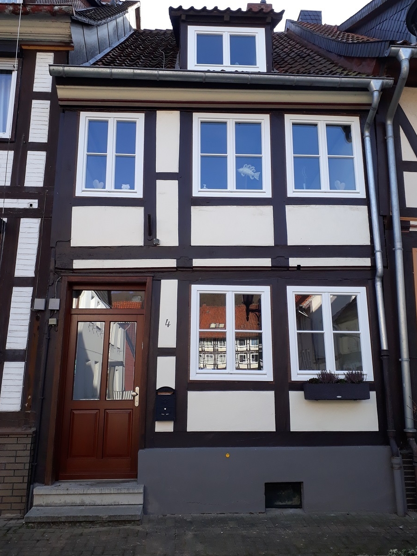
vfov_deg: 63.4
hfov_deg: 49.7
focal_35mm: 28
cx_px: 214
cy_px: 274
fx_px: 450
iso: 40
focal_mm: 3.6
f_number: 1.9
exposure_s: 1/331
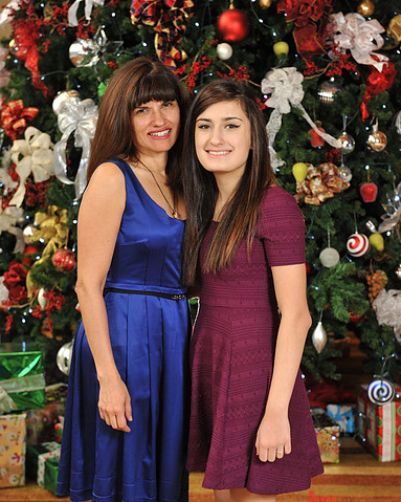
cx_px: 201
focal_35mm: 75
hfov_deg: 20.4
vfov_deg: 25.4
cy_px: 256
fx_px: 1113
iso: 1600
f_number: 6.3
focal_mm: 66
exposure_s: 1/125
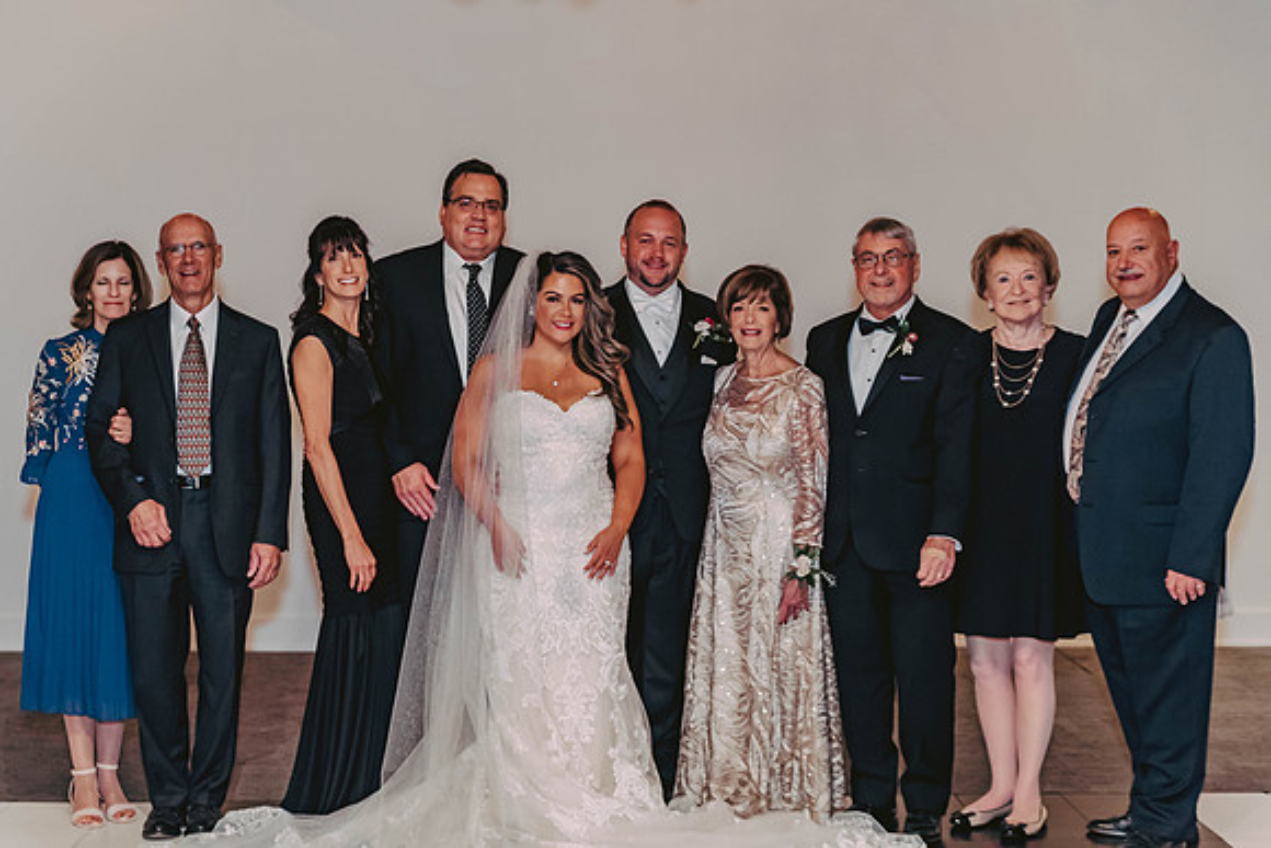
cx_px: 593
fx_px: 2296
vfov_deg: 20.9
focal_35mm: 65
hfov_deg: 30.9
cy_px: 424
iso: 1250
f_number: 3.2
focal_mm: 60
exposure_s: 1/60
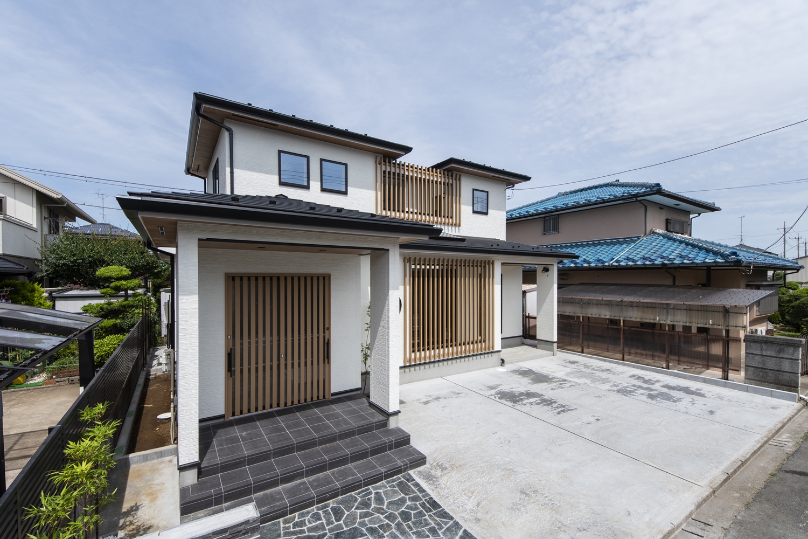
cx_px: 404
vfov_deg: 81.2
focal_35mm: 14
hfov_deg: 104.3
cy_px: 270
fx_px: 314
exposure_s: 1/320
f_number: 11
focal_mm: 9.5
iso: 100
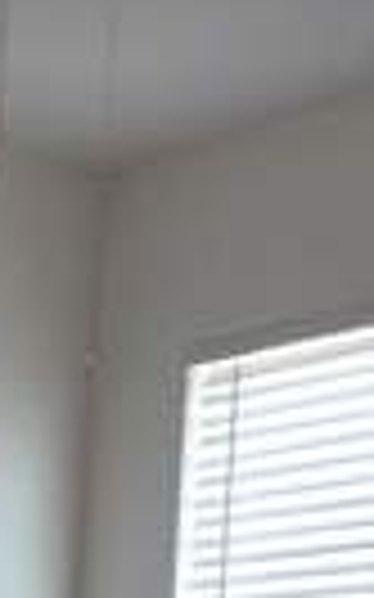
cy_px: 958
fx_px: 1910
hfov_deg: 10.4
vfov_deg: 16.0
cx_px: -347
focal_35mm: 117
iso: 50
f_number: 1.8
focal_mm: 5.4
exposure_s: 1/60
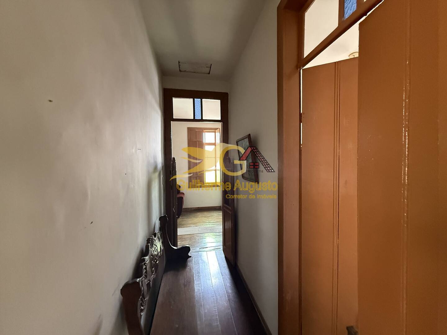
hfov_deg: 102.1
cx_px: 224
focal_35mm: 14
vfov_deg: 85.7
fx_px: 181
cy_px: 168
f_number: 2.2
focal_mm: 2.22
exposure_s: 1/60
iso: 640
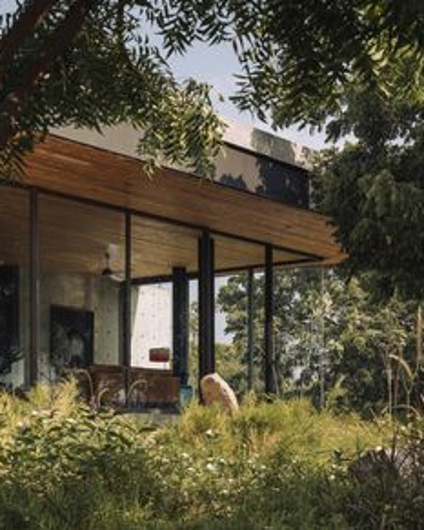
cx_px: 158
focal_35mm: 71
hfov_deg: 21.5
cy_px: 265
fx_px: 1113
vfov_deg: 26.8
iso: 100
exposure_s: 1/20
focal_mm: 50
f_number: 10
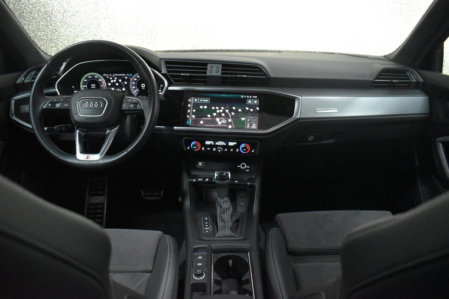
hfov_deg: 67.4
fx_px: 337
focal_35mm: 27
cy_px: 150
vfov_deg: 47.9
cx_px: 224
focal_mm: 18
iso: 5000
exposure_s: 1/125
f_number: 3.5
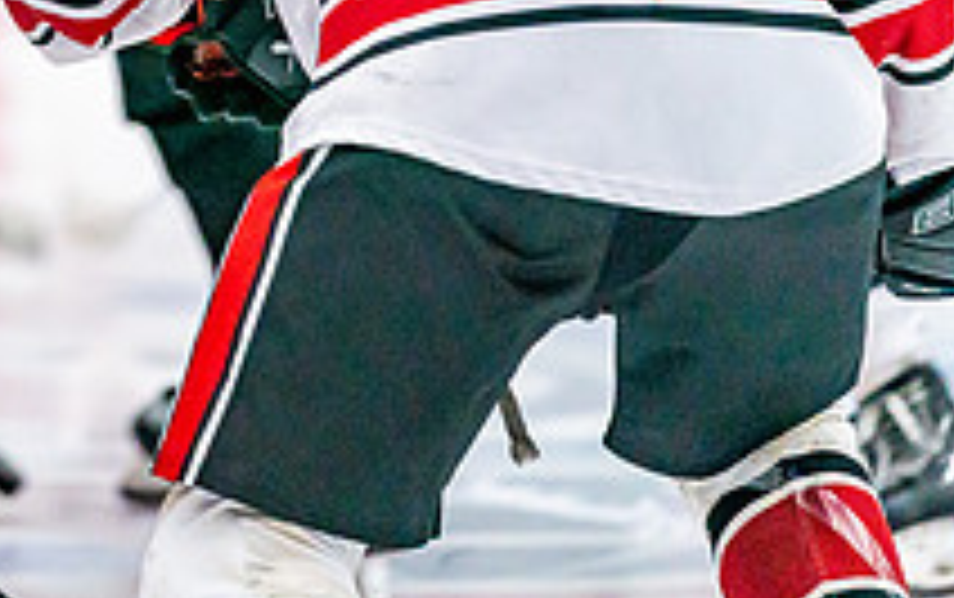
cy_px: -263
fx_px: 14289
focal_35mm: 549
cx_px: -76
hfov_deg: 3.8
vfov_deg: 2.4
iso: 3200
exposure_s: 1/1250
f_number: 2.8
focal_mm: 197
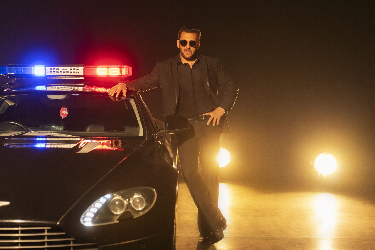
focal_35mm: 70
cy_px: 125
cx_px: 188
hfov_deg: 28.8
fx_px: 729
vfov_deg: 19.5
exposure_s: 1/160
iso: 1250
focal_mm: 70
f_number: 2.8
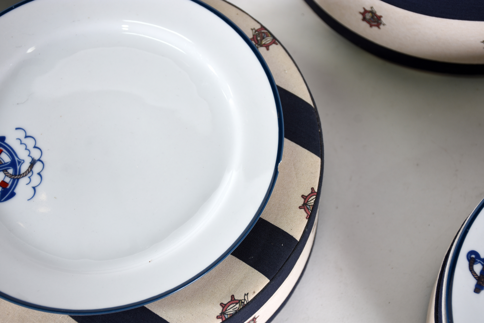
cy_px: 162
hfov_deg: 27.0
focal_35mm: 75
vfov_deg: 18.2
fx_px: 1008
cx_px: 242
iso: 200
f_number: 6.3
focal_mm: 50
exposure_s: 1/50
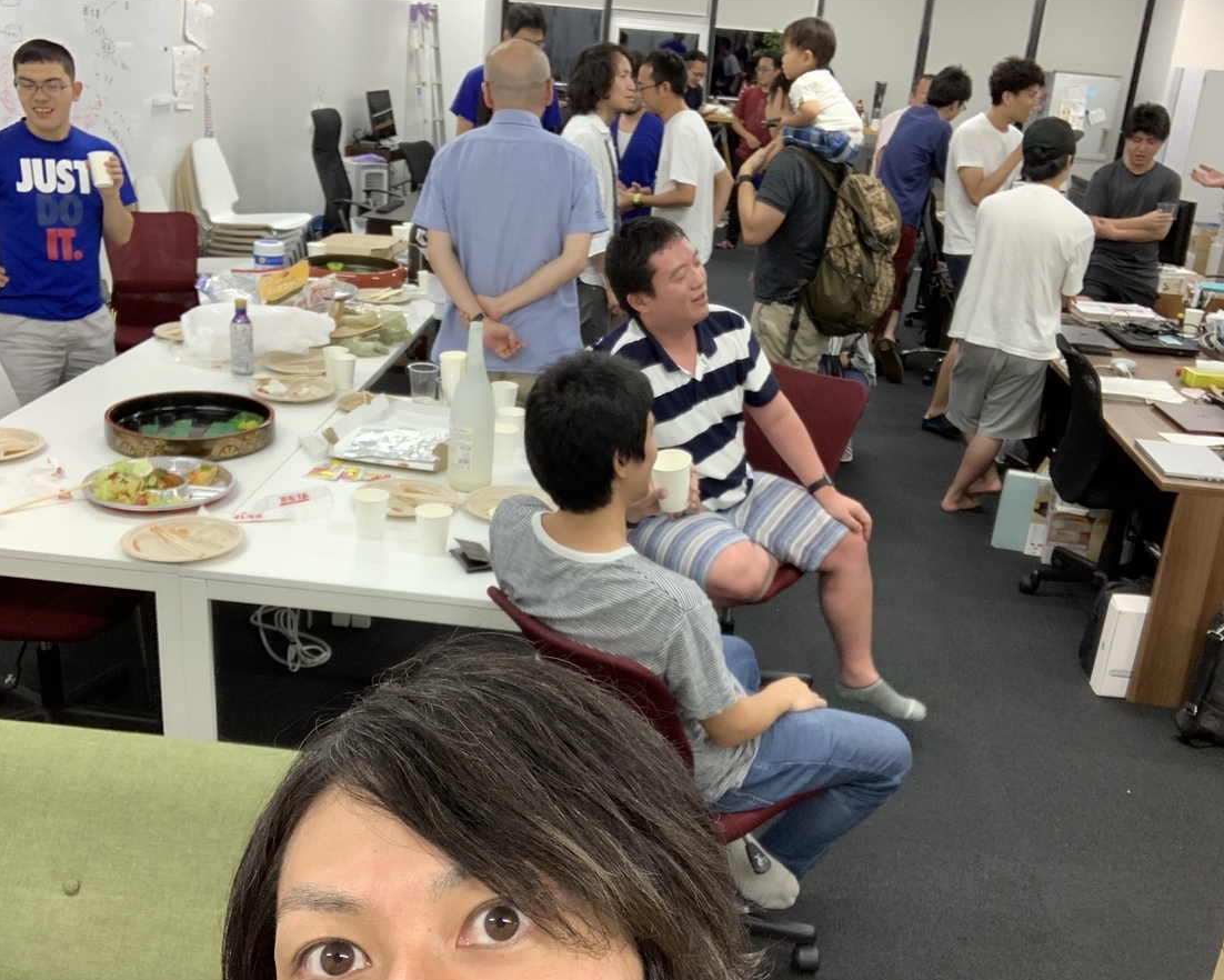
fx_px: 1232
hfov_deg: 52.8
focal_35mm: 34
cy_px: 492
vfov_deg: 43.4
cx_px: 611
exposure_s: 1/60
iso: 125
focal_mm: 2.87
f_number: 2.2
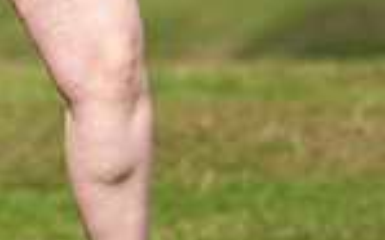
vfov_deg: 0.7
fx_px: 18785
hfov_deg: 1.2
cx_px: -227
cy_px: -226
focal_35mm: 1791
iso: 100
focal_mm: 300
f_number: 4.5
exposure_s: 1/800
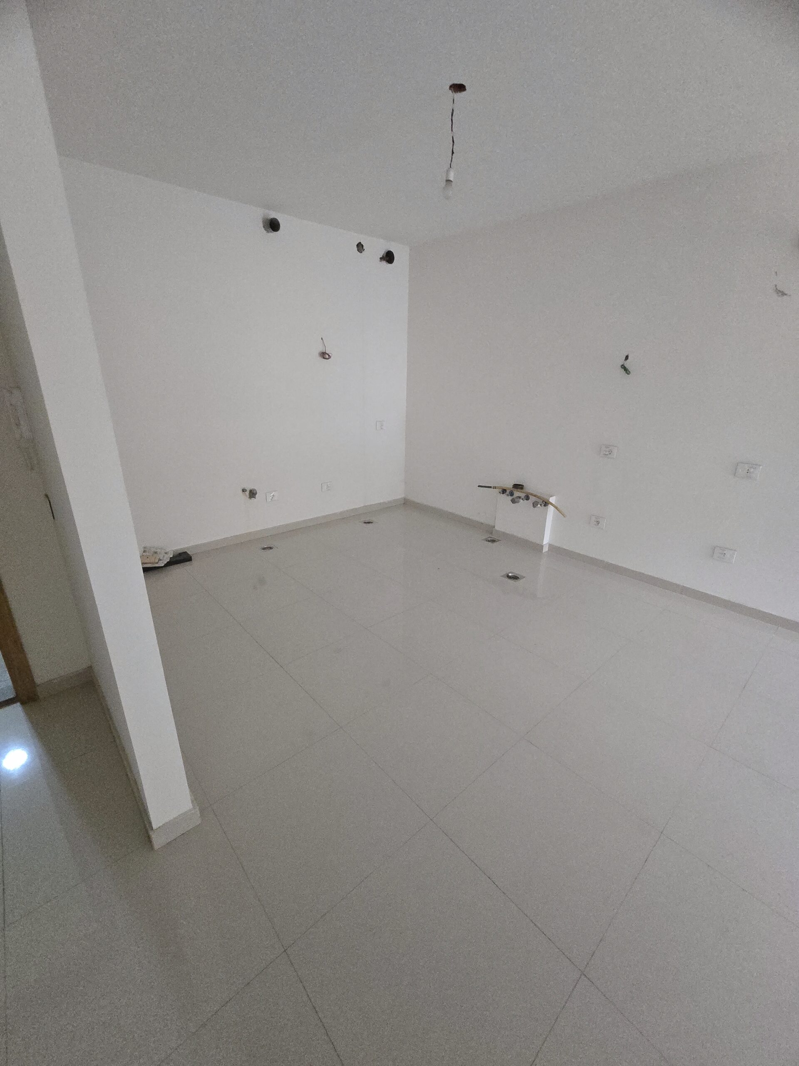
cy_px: 533
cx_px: 400
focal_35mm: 13
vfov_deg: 106.2
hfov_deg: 89.9
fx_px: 400
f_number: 2.2
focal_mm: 2.2
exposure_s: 1/50
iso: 1000
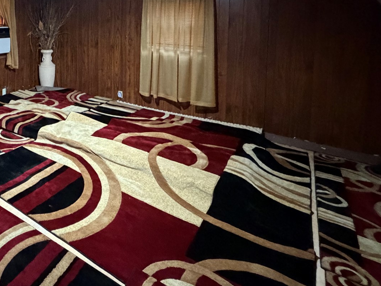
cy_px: 27
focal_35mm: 27
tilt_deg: -2.4
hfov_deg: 54.4
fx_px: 297
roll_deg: -0.4
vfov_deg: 46.2
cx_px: 20
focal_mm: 2.22
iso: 1250
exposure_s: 1/30
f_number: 2.2
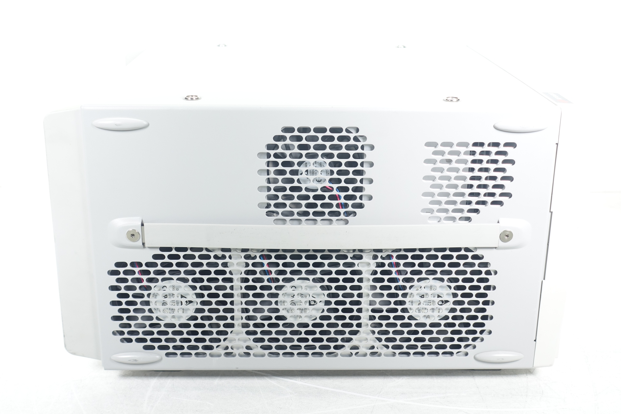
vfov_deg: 27.5
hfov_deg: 40.3
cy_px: 207
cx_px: 310
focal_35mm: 49
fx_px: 845
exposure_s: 1/80
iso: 125
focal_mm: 18.1
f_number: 3.2
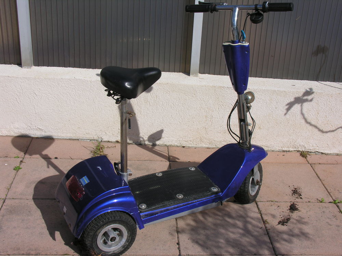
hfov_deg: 38.2
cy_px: 128
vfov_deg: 29.1
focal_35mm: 50
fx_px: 494
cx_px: 171
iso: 50
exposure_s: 1/289
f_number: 7.8
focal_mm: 12.7
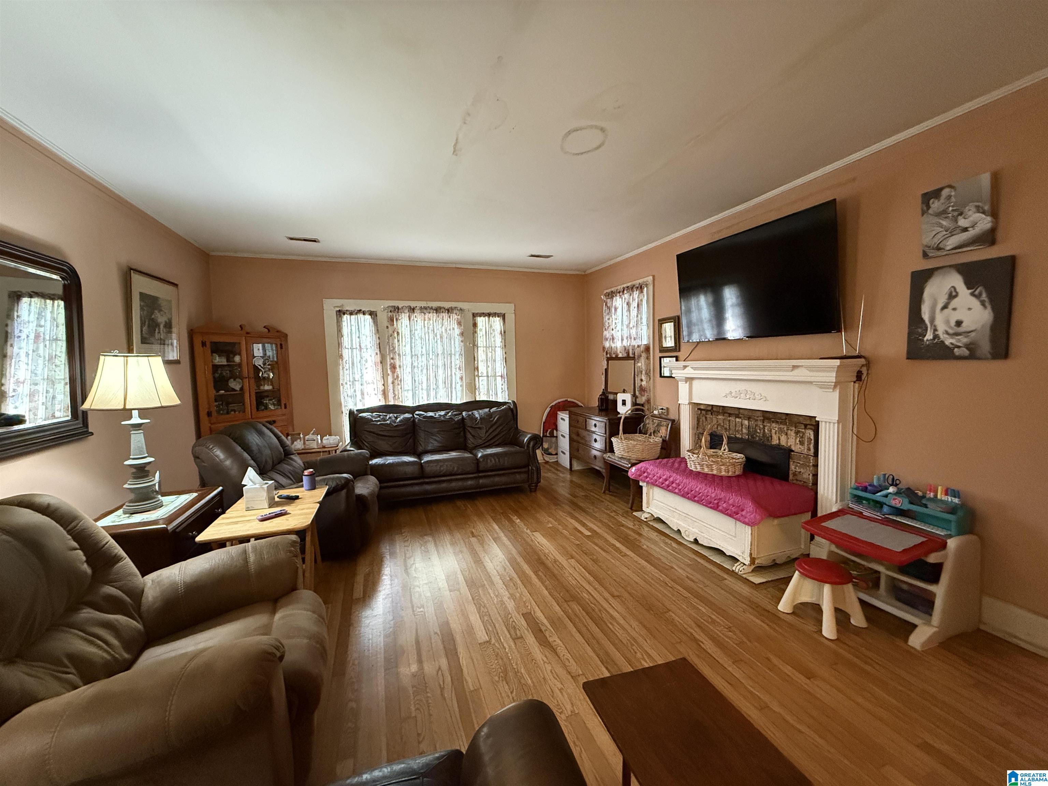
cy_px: 393
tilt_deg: -4.0
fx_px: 424
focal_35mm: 14
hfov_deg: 102.1
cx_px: 524
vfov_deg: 85.7
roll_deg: +1.3
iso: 1000
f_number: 2.2
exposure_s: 1/60
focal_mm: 2.22
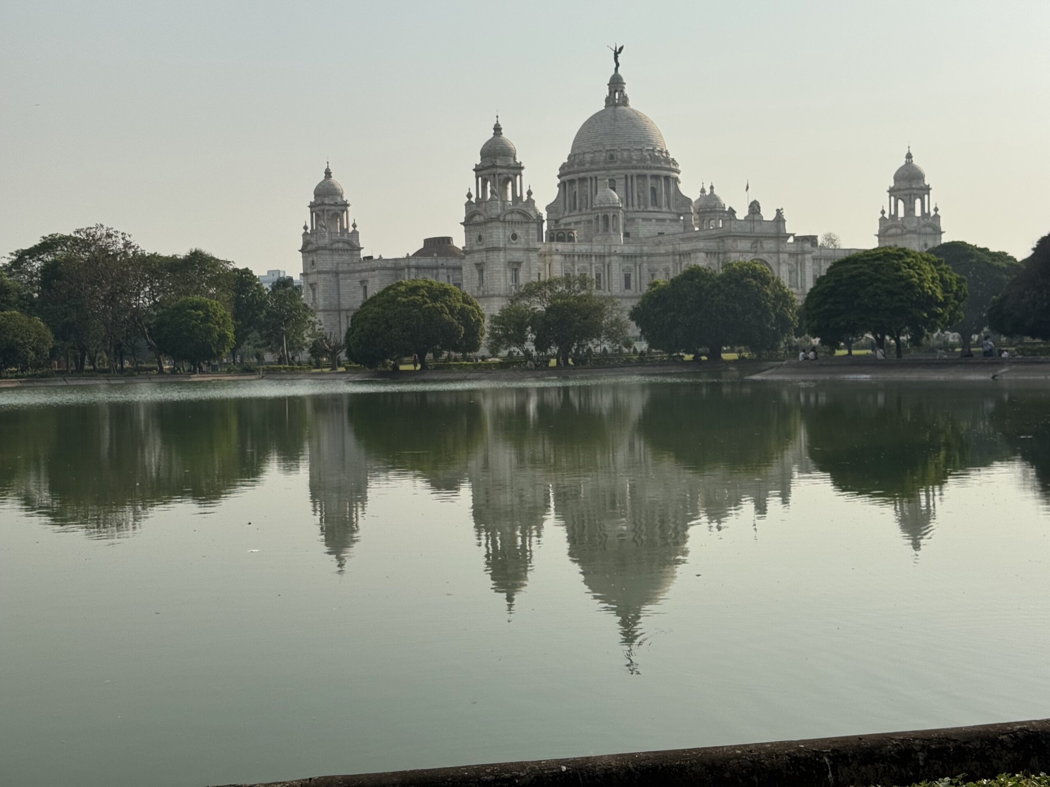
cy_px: 394
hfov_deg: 39.7
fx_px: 1456
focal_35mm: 48
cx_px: 525
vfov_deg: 30.3
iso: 64
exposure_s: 1/6410
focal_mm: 6.76
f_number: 1.78
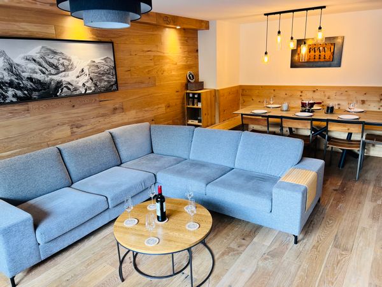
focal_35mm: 26
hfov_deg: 67.3
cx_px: 191
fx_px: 287
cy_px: 144
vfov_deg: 53.1
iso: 100
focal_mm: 5.7
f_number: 1.5
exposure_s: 1/100
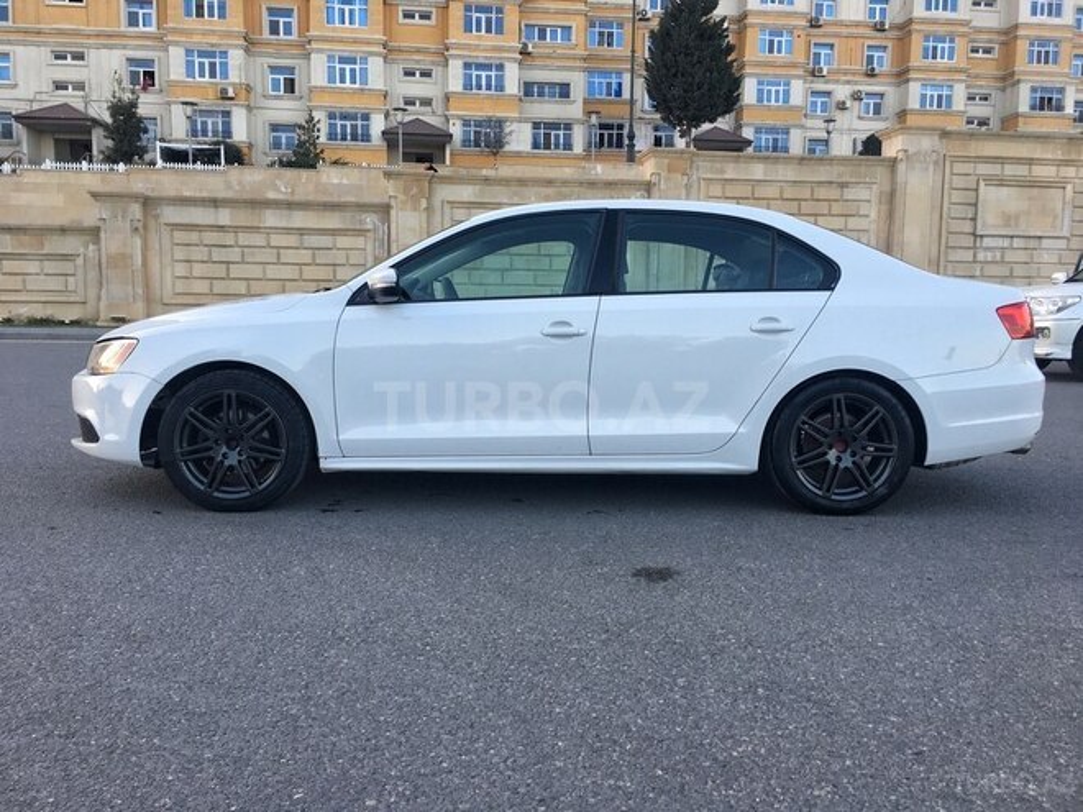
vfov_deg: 48.2
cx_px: 542
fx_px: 907
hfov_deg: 61.7
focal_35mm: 29
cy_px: 406
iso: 25
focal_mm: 4.15
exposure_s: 1/104
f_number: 2.2
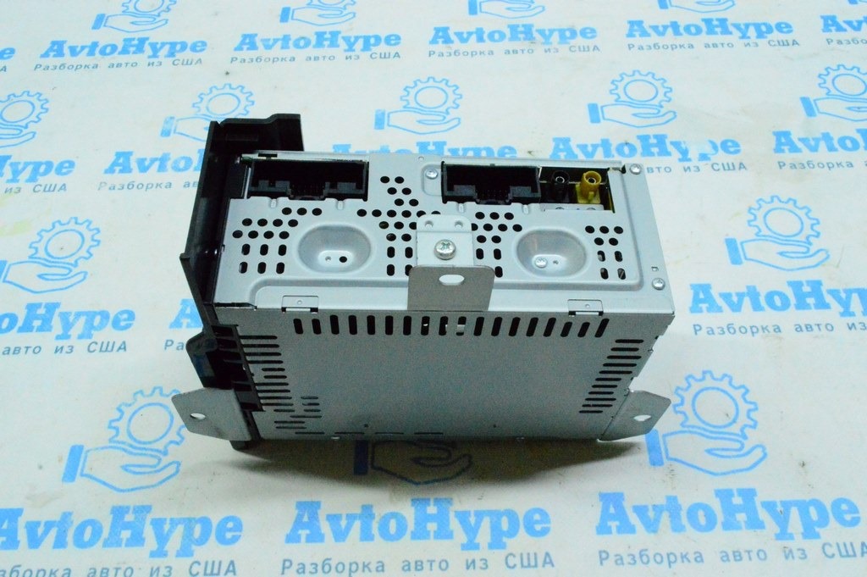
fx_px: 794
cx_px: 434
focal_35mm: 33
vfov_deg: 39.9
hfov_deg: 57.3
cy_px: 288
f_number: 25
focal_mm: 22
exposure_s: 1/80
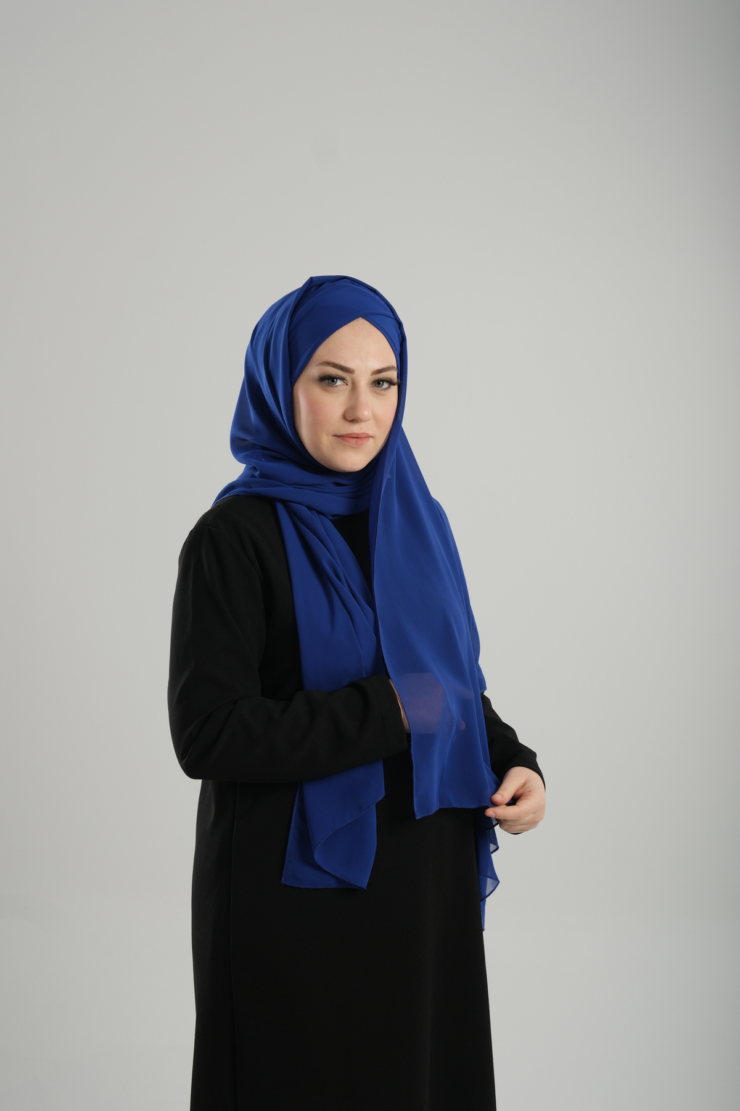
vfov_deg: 33.4
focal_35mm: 60
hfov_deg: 22.6
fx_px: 1850
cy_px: 556
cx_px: 370
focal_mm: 40.1
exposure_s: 1/256
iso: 125
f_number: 7.1
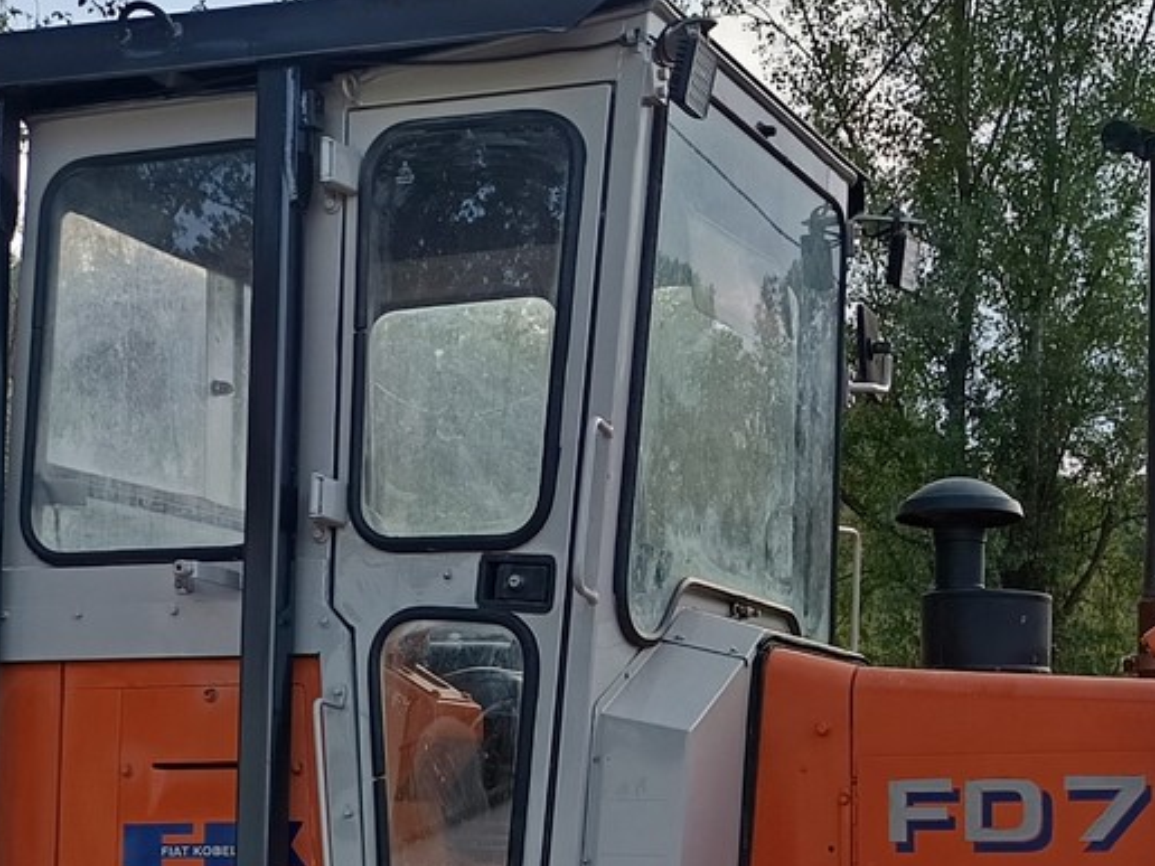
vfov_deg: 20.8
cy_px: 976
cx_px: 971
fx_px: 2236
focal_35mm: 67
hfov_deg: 28.2
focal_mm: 5.31
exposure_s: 1/100
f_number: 1.7
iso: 73
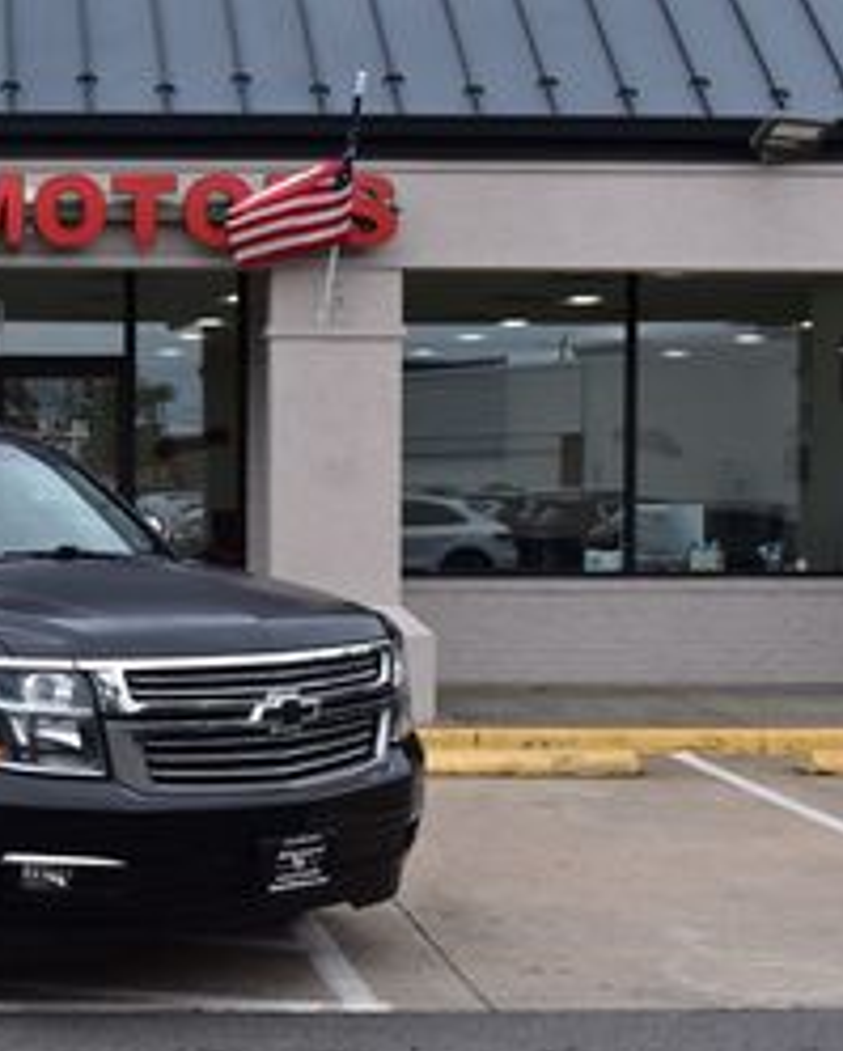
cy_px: 559
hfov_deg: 21.7
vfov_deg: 27.9
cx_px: 4
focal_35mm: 68
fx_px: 2117
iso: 400
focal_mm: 30
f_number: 10
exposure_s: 1/320
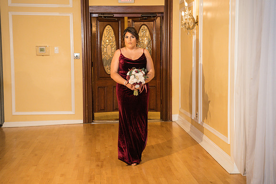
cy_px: 92
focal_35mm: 62
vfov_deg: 21.9
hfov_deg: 32.4
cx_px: 138
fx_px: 475
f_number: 2.8
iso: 1600
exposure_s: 1/125
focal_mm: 61
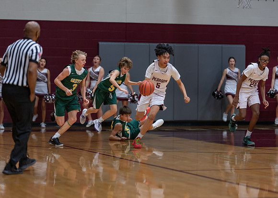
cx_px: 139
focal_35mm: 141
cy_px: 99
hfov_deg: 14.2
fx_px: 1117
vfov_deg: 10.2
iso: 1250
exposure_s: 1/1000
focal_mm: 135
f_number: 1.8
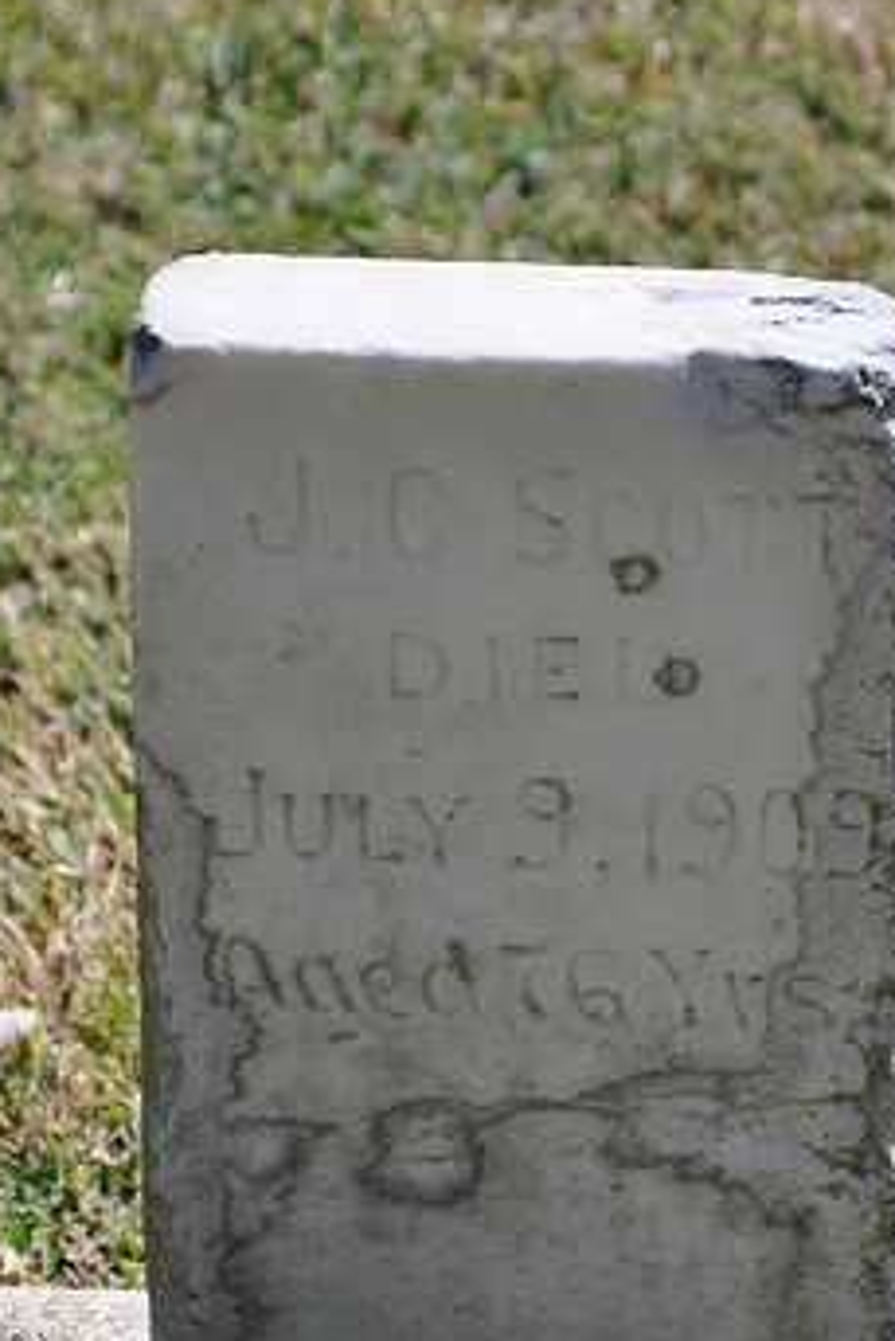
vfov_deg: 7.7
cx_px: 555
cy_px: 733
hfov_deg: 5.2
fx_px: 9903
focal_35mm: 266
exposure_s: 1/200
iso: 200
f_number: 7.1
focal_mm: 105
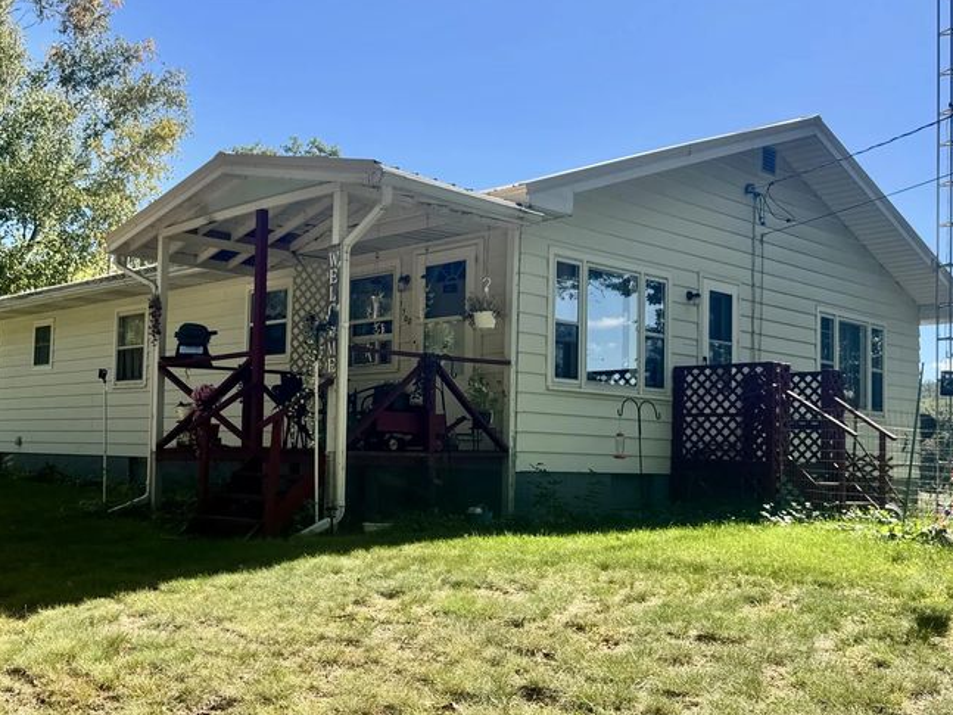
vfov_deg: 37.7
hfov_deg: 48.5
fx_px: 1046
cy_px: 392
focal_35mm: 38
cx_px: 351
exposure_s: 1/2604
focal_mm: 6.76
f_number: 1.78
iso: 80
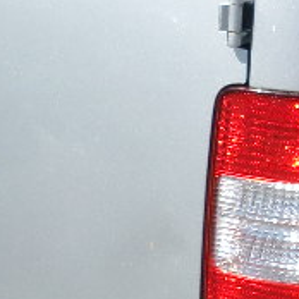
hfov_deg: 13.0
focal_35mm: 130
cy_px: 77
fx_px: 1270
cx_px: 394
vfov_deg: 13.4
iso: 80
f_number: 2.5
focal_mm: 4.5
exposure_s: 1/1000
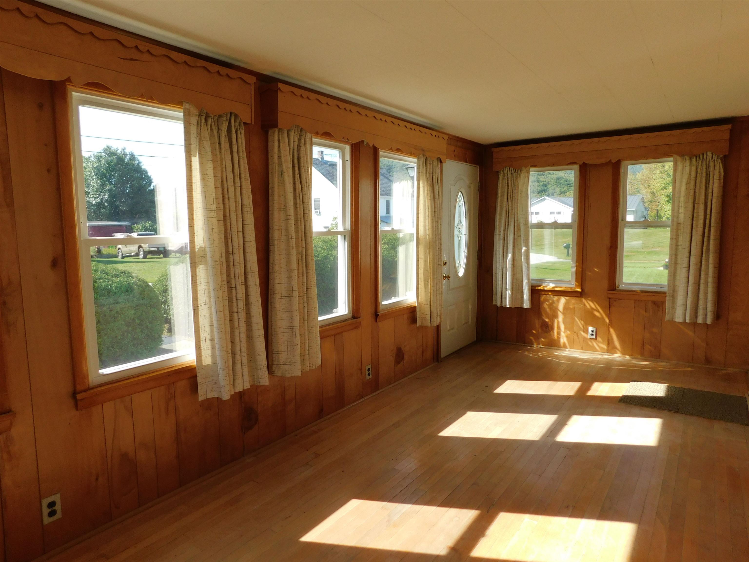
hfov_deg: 73.9
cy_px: 281
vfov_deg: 58.9
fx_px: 498
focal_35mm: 23
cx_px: 374
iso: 125
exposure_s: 1/400
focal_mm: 4
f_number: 3
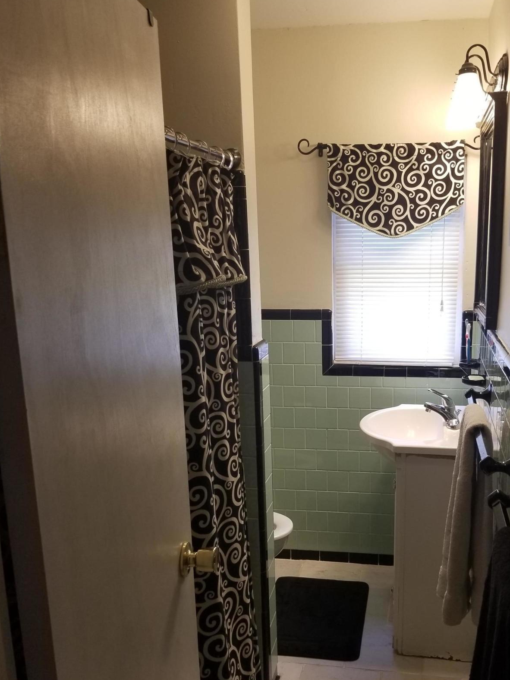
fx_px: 648
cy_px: 392
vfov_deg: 55.1
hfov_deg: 42.7
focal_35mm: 33
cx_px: 313
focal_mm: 4.25
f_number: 1.7
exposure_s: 1/60
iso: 80
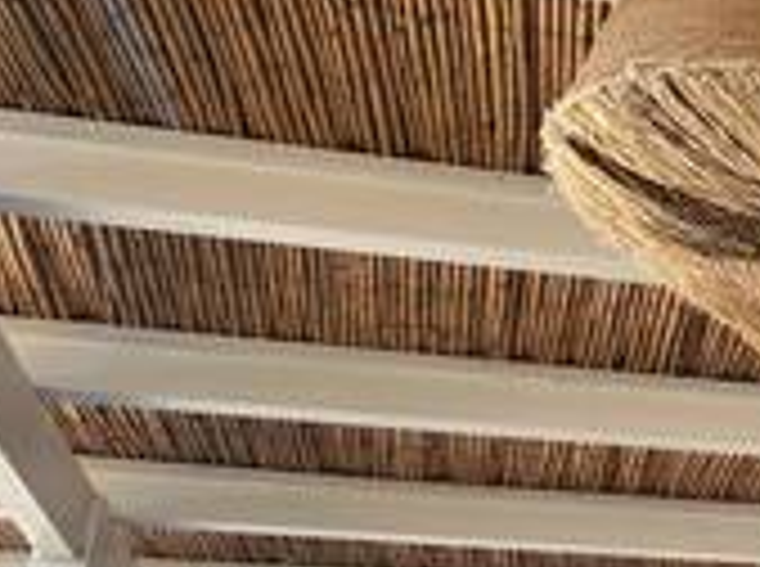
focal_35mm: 74
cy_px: 338
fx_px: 1621
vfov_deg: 19.8
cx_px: 1043
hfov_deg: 22.9
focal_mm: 5.7
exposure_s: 1/407
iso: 50
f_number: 1.5
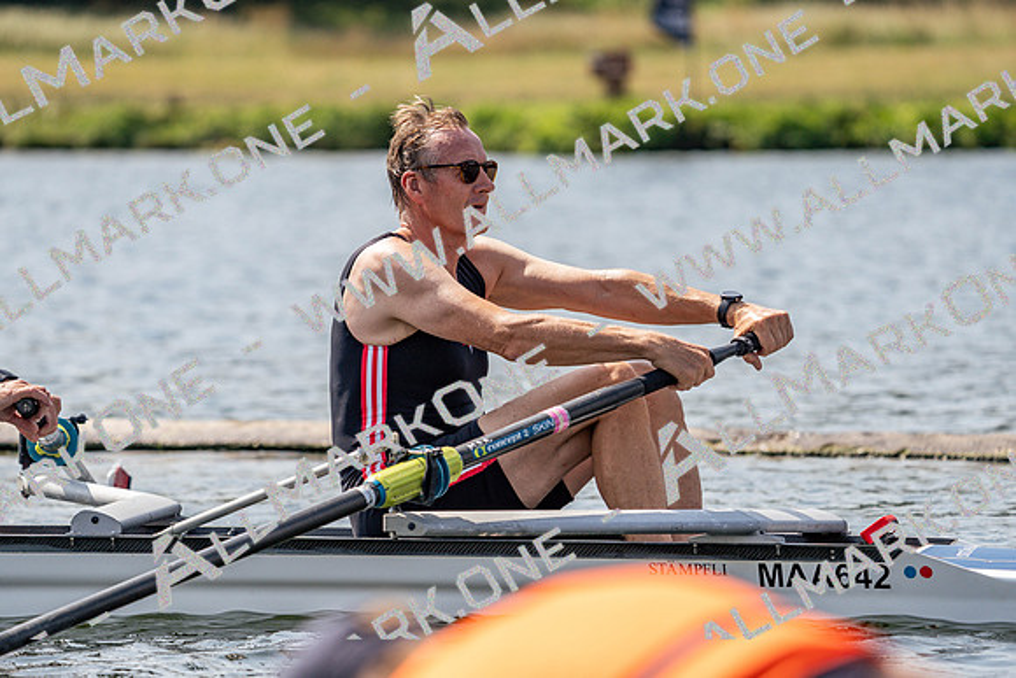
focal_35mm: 335
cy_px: 339
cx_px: 508
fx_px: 9456
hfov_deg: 6.2
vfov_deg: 4.1
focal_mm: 335
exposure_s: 1/1600
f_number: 6.3
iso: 200
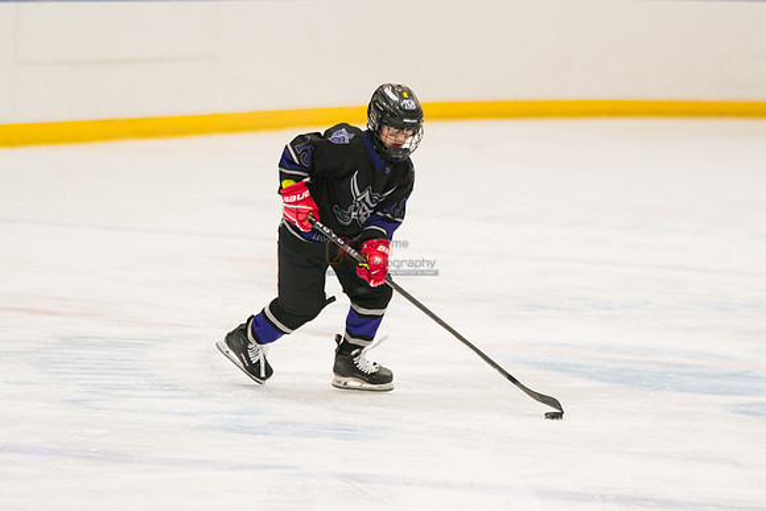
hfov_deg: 7.0
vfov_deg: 4.7
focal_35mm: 296
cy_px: 269
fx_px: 6293
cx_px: 406
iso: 2000
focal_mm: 197
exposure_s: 1/1250
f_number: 3.2
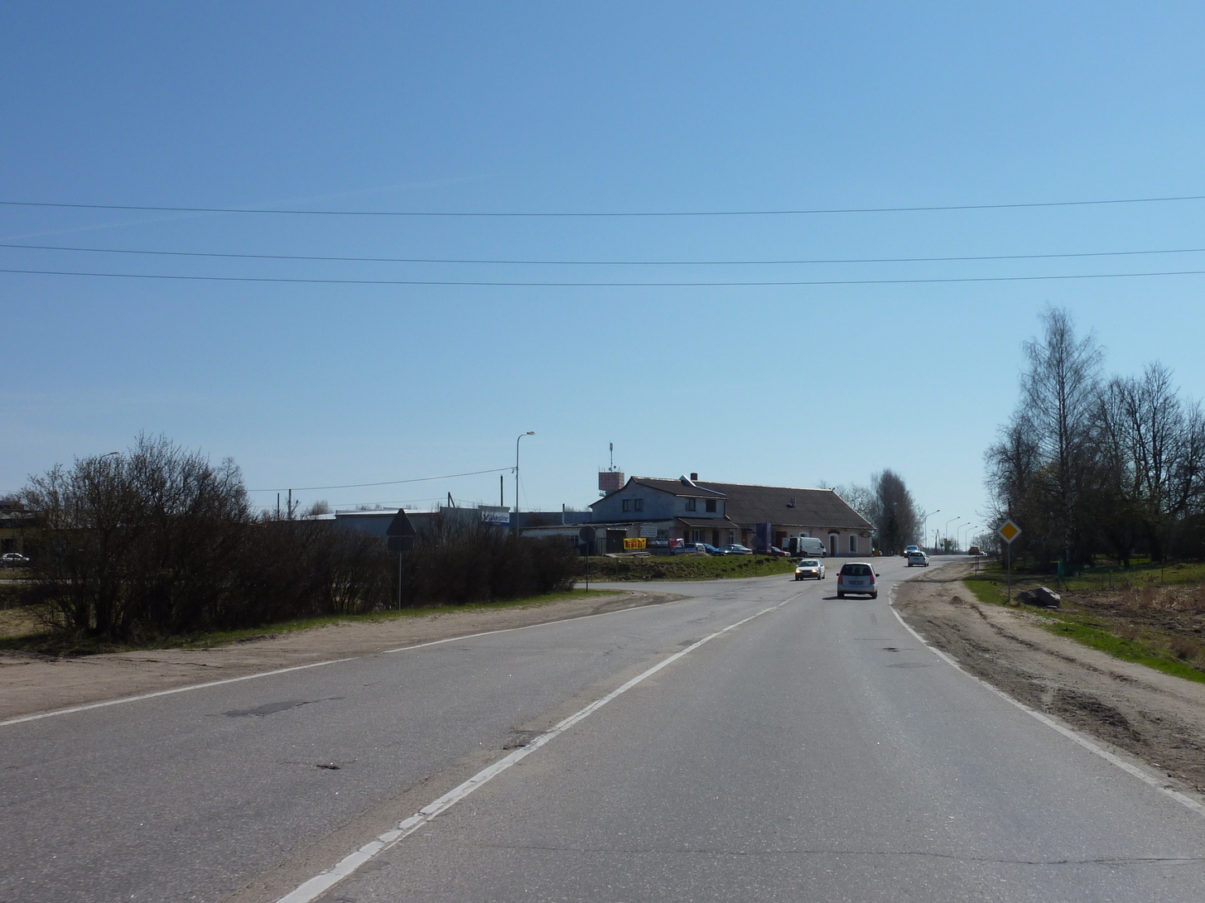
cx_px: 651
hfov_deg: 42.9
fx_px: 1532
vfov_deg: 32.9
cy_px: 466
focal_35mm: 44
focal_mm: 6.5
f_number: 5.6
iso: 80
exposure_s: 1/640
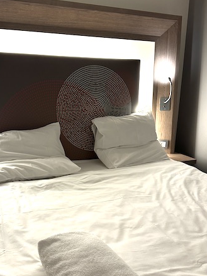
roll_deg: -1.6
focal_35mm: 35
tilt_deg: -13.6
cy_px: 142
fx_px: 279
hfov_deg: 40.5
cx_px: 84
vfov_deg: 52.6
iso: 320
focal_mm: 6.86
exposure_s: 1/50
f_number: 1.78
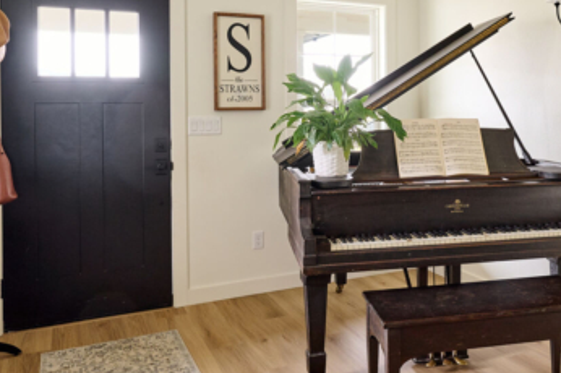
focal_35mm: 37
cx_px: 363
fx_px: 576
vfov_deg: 35.3
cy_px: 106
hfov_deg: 51.2
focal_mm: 16
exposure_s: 2
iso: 100
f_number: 8
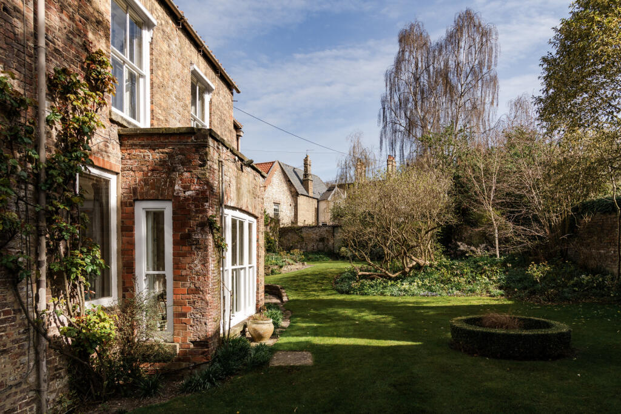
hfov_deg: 73.7
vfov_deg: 53.1
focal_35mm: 24
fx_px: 414
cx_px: 310
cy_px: 207
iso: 250
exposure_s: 1/640
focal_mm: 24
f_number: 8
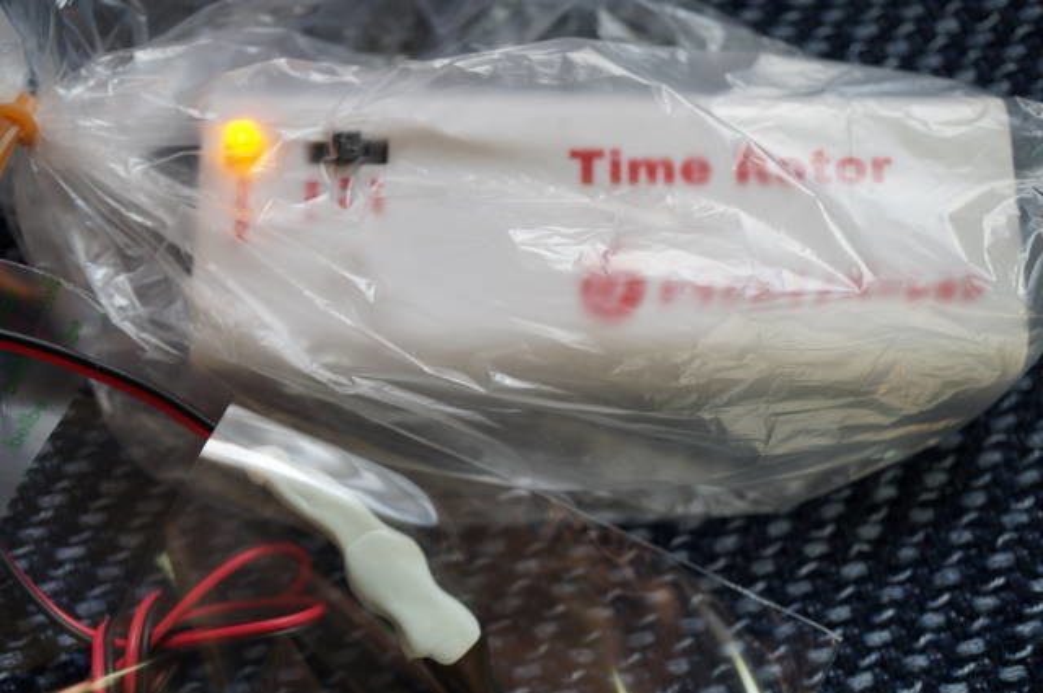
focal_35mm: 45
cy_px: 346
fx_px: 1302
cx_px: 522
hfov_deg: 43.7
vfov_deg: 29.8
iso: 200
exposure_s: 1/40
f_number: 3.5
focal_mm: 30
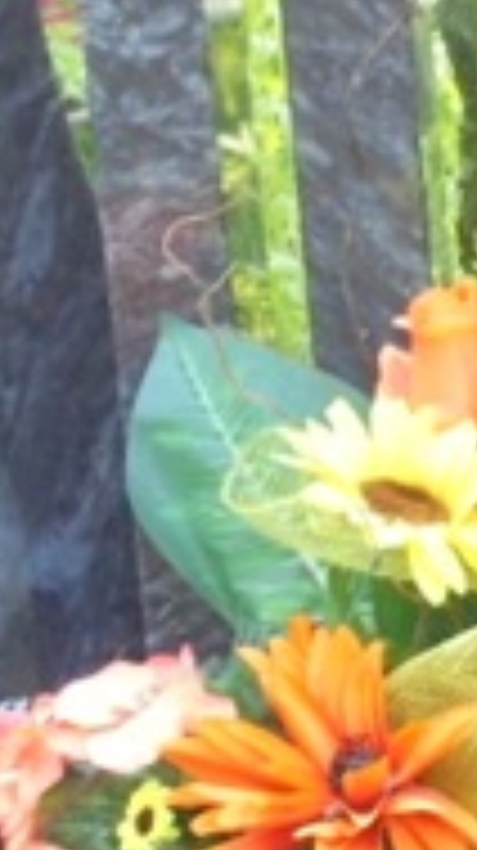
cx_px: 1368
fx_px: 4665
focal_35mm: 207
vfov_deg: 10.4
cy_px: 270
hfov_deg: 5.5
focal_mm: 10.1
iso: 400
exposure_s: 1/60
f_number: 5.2
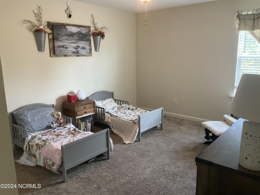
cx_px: 130
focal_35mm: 29
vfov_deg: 48.2
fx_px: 218
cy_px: 98
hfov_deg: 61.7
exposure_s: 1/60
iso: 200
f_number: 1.8
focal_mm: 3
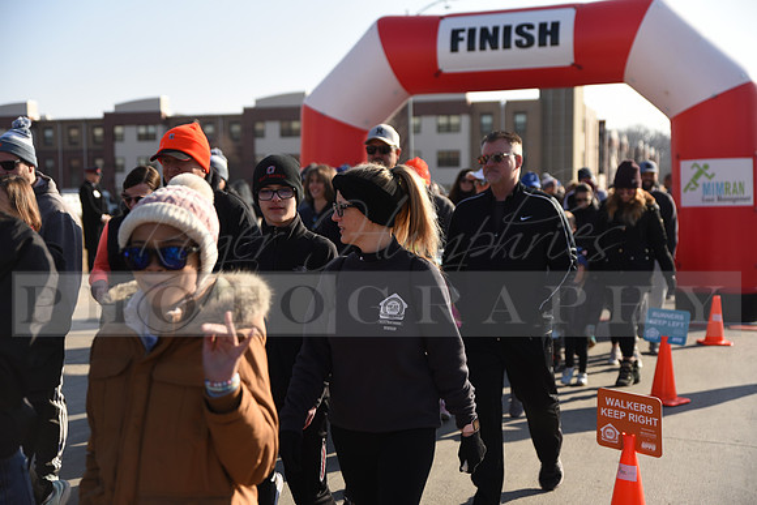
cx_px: 378
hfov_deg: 39.6
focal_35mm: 50
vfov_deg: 27.0
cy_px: 252
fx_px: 1052
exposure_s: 1/1250
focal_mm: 50
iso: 100
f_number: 2.8
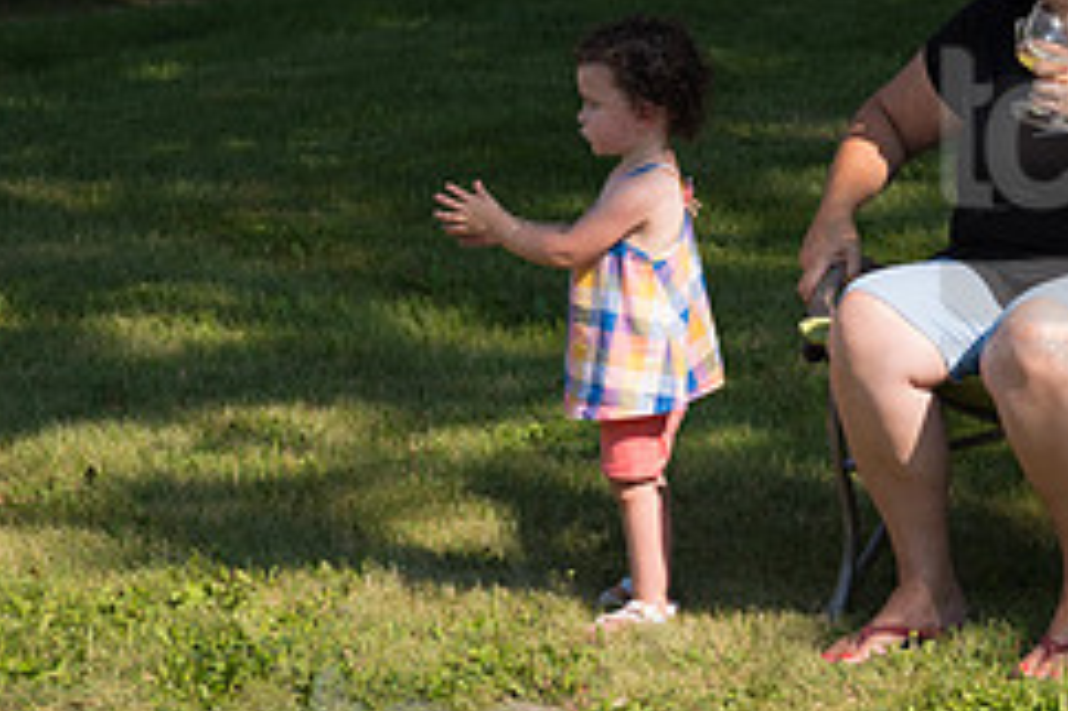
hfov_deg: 8.1
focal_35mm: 252
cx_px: 1077
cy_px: 205
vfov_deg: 5.4
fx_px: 7471
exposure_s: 1/800
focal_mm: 105
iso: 320
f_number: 6.3
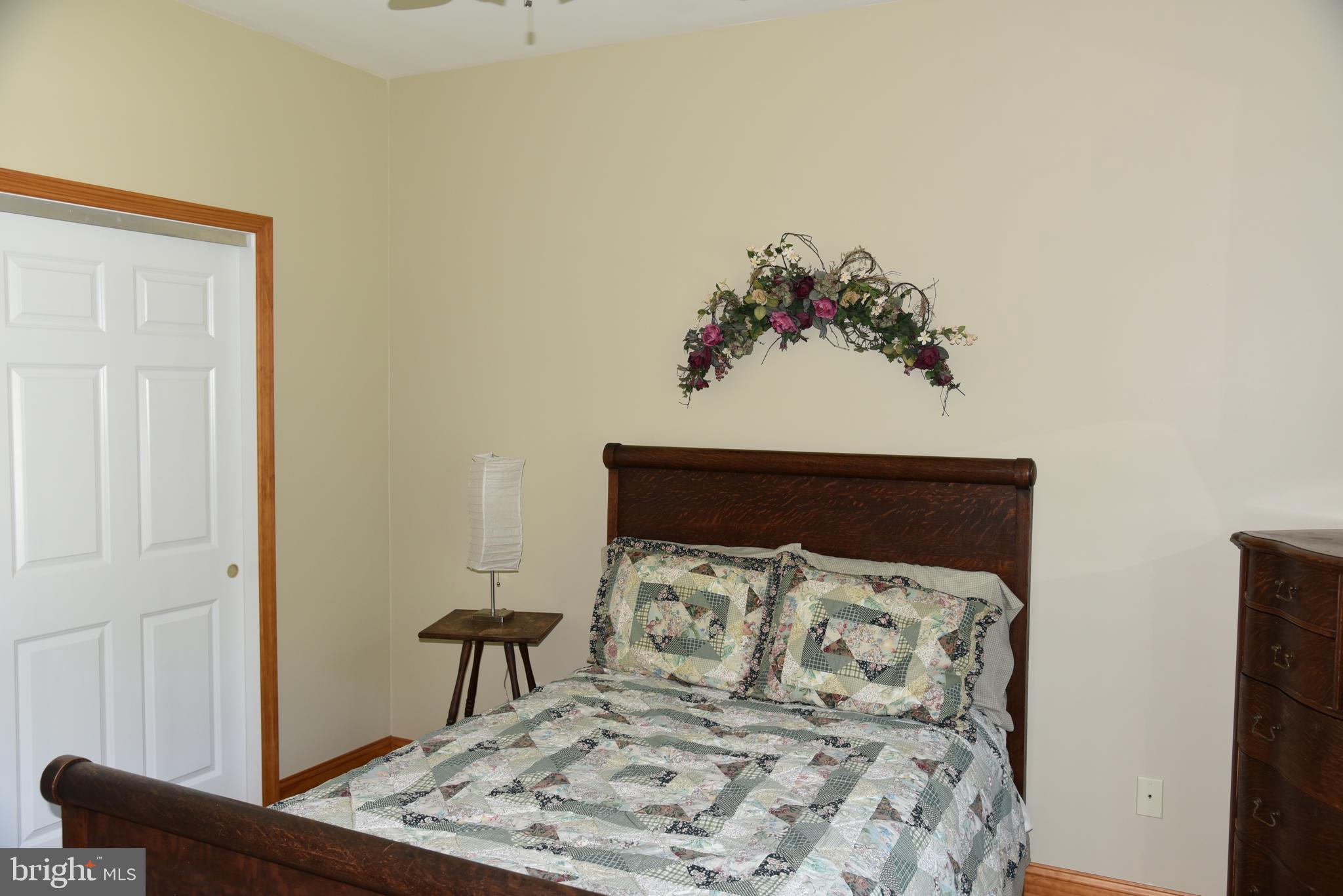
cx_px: 672
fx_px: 1119
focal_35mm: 30
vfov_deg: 43.6
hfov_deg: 61.9
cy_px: 448
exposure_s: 1/60
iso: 800
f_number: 5
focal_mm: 30
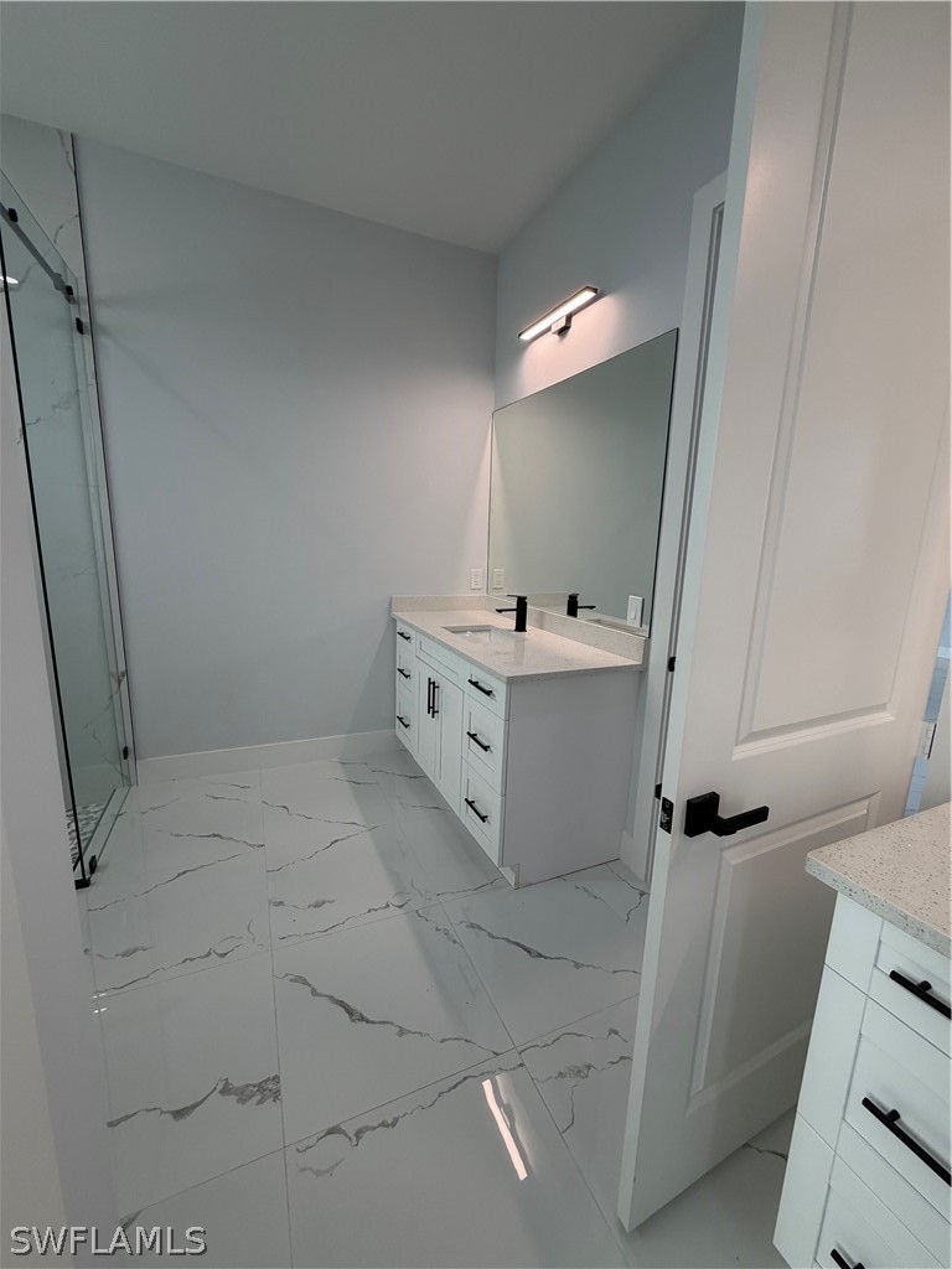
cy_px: 634
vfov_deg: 102.1
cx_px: 476
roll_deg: -1.6
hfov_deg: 85.7
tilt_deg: -9.6
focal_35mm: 14
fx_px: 513
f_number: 2.2
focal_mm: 2.22
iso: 80
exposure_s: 1/120
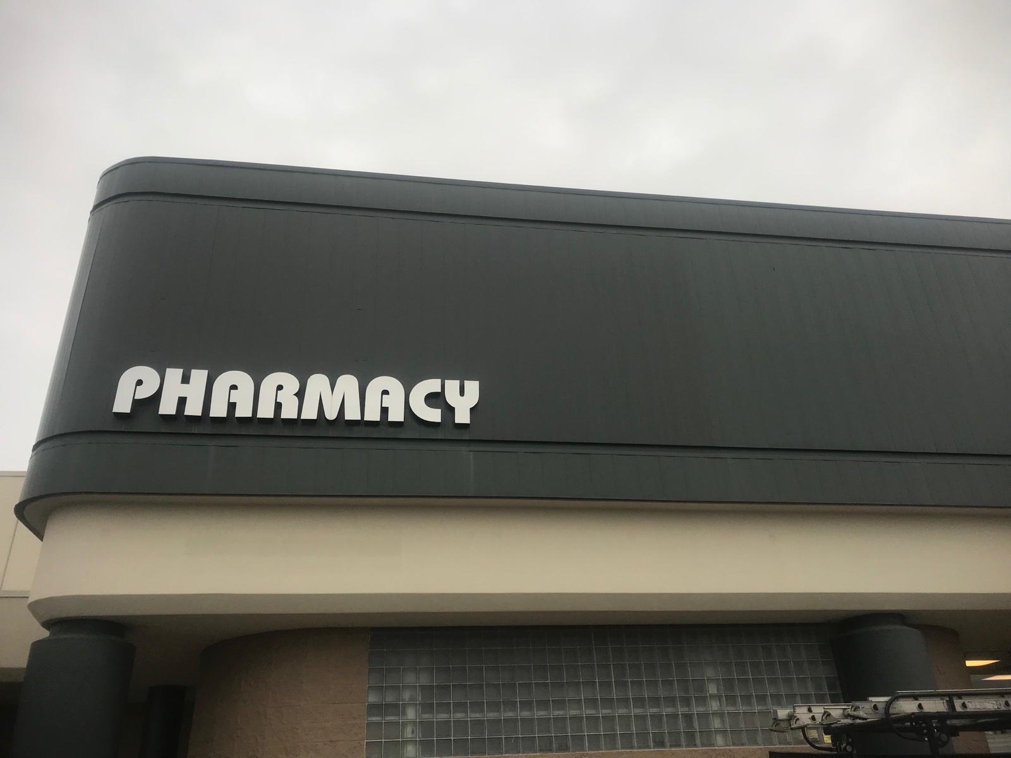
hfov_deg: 63.4
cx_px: 506
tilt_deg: +29.0
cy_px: 379
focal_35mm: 28
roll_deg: +0.9
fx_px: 818
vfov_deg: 49.7
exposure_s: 1/267
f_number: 1.8
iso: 20
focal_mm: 3.99
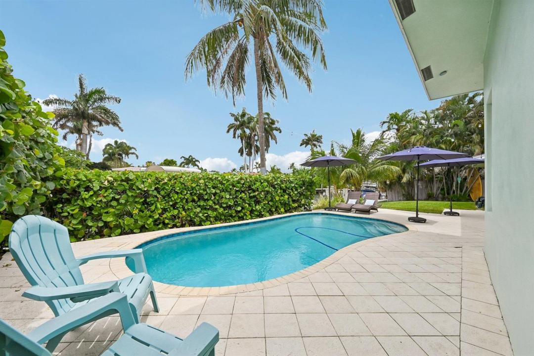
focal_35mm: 14
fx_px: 208
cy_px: 178
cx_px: 267
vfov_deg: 81.2
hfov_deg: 104.3
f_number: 8
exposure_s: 1/5000
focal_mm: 14
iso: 1250
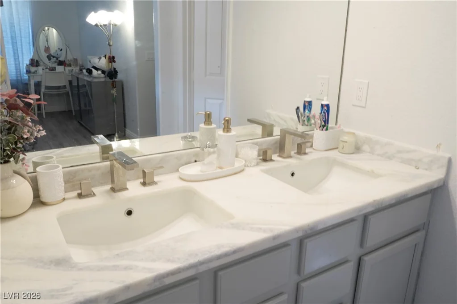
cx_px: 228
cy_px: 152
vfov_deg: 46.4
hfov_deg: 65.5
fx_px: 355
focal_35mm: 28
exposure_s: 1/8
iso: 2000
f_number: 22
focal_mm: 28
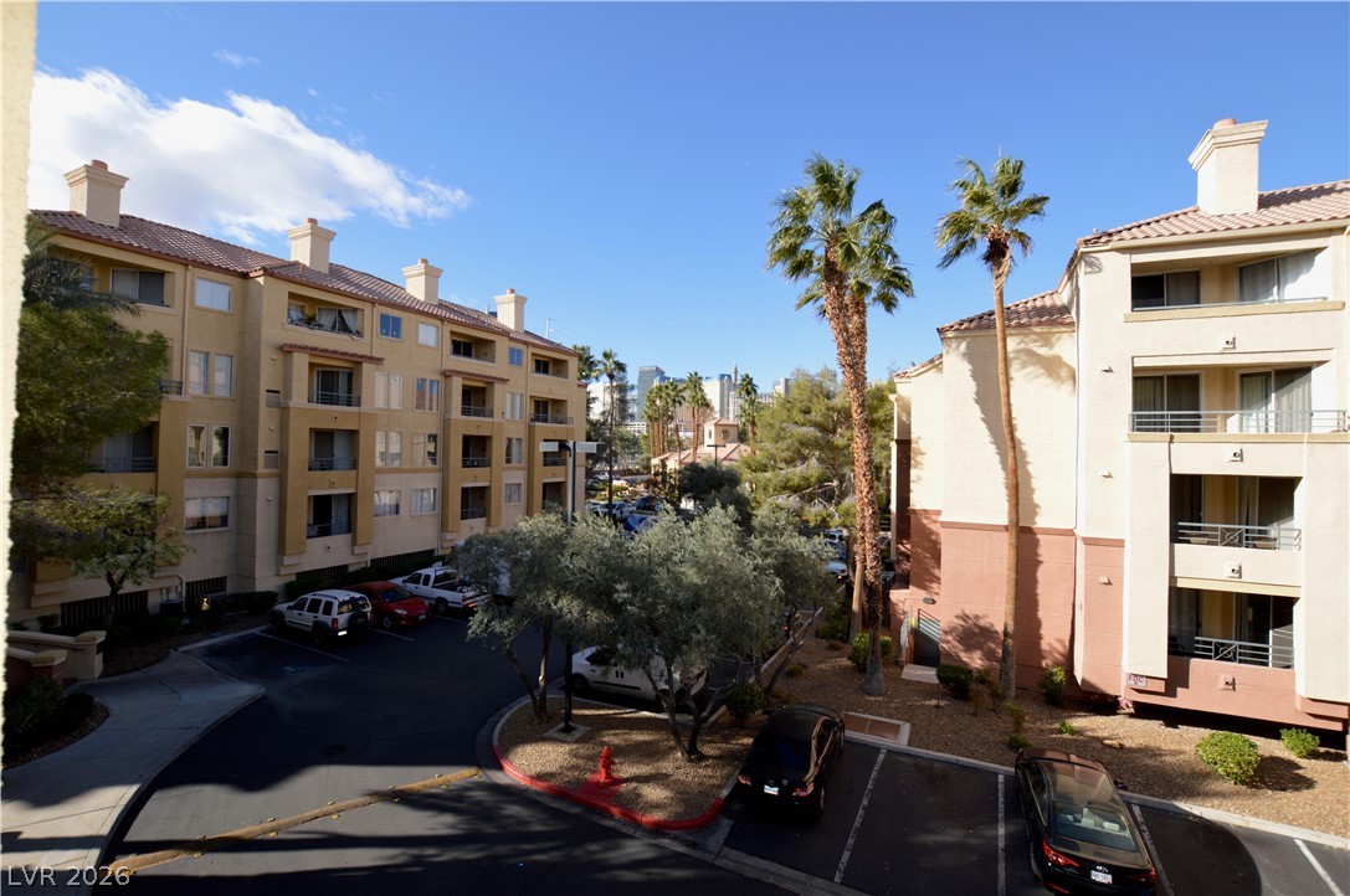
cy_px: 448
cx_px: 675
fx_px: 562
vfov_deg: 77.2
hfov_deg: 100.5
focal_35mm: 15
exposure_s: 1/200
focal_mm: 10
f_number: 7.1
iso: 100
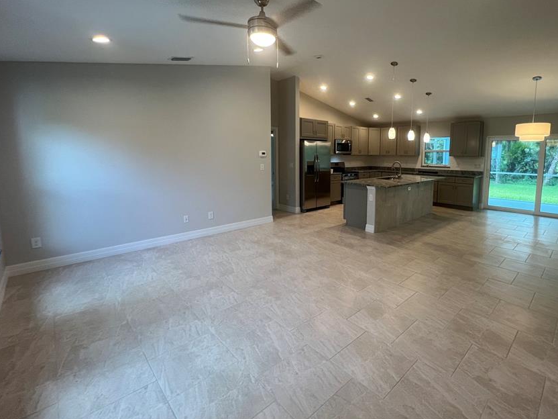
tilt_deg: -5.6
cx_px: 329
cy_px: 179
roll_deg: -0.3
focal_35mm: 16
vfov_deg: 77.6
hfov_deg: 93.5
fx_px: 258
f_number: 1.8
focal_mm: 1.57
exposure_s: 1/120
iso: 125
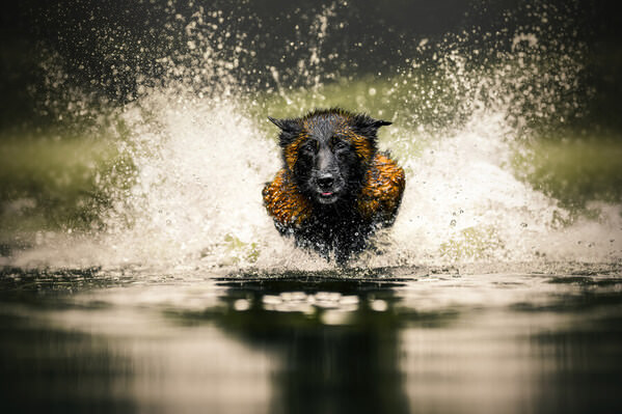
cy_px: 207
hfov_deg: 15.2
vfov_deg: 10.2
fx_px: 2332
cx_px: 311
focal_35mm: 135
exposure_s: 1/3200
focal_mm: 135
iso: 3200
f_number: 2
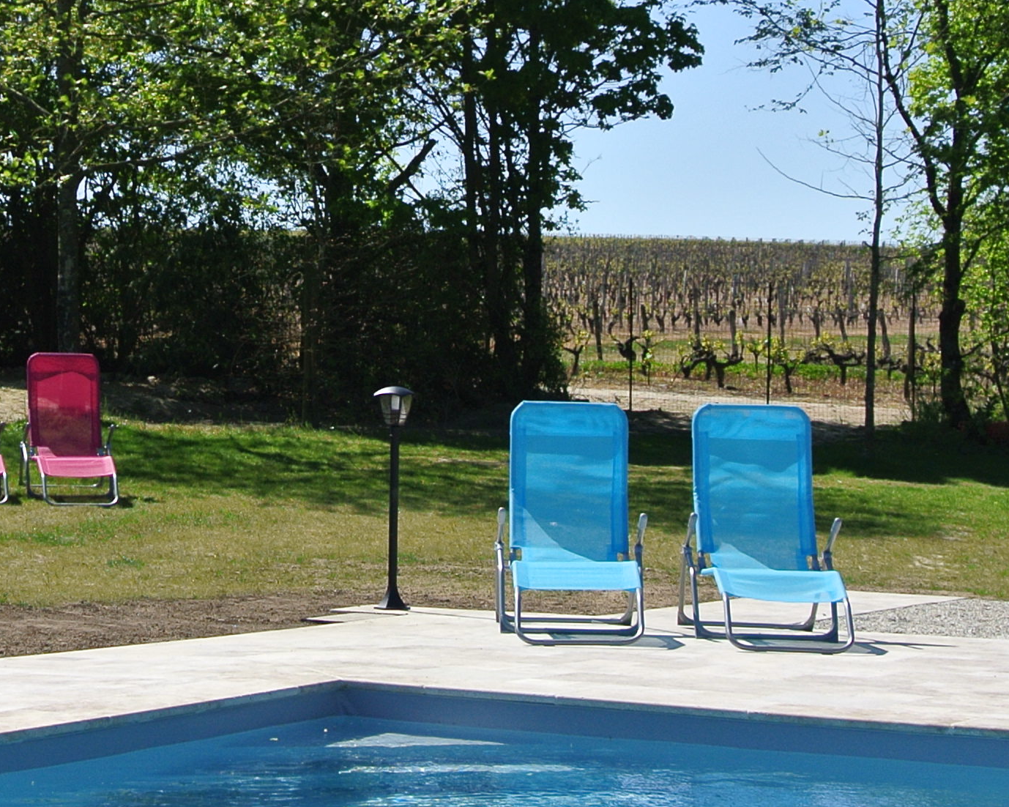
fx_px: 3075
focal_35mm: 103
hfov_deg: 18.6
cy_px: 380
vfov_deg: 14.9
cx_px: 313
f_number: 5
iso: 100
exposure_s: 1/800
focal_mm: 14.5
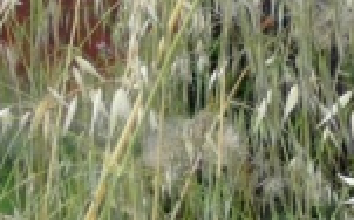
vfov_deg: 2.7
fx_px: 4655
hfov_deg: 4.3
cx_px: 556
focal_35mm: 483
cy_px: -42
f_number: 4.5
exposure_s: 1/160
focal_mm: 11.3
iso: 100
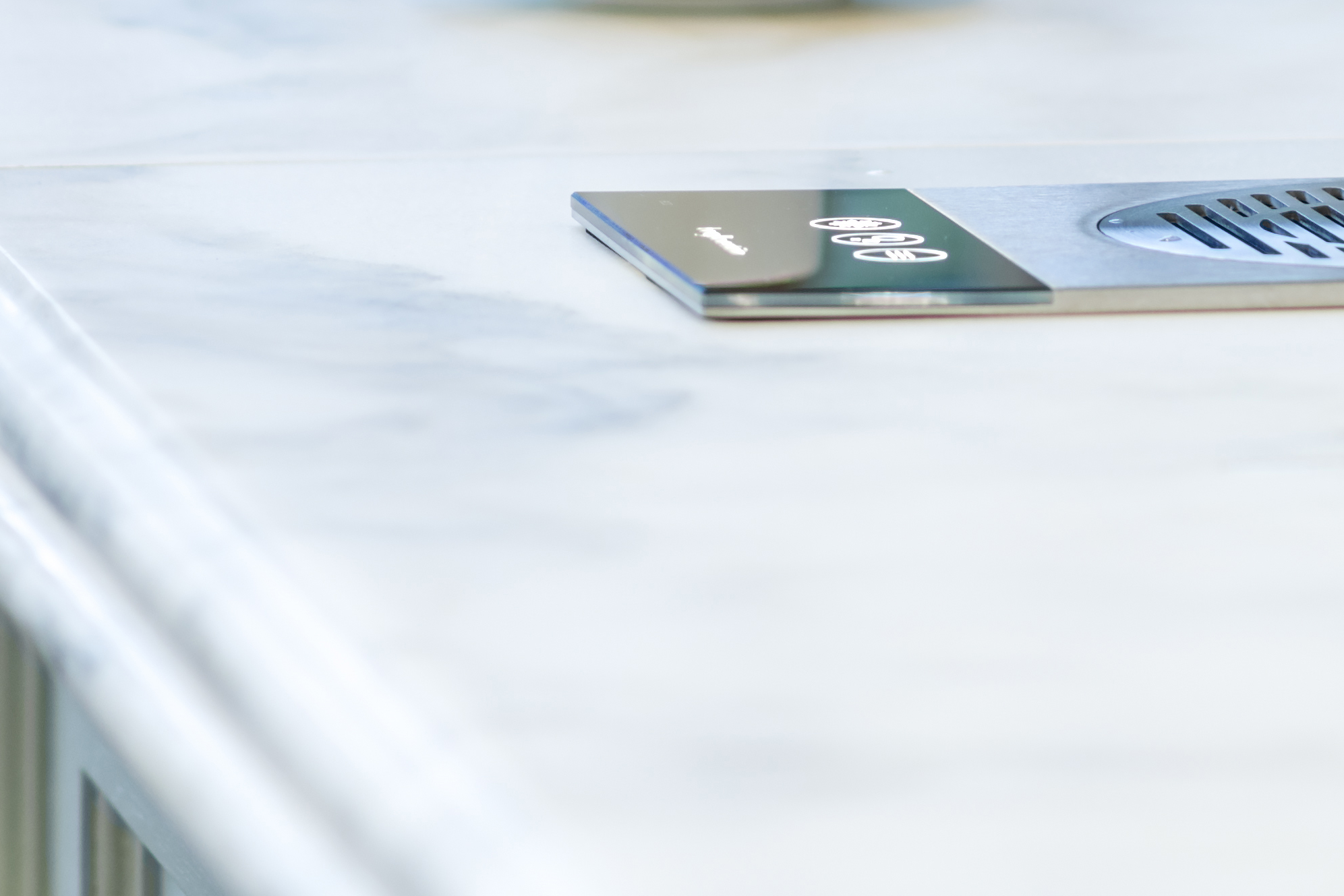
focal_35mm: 435
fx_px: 16240
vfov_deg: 3.1
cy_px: -895
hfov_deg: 4.7
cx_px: 978
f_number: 4
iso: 125
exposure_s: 1/13
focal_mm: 105
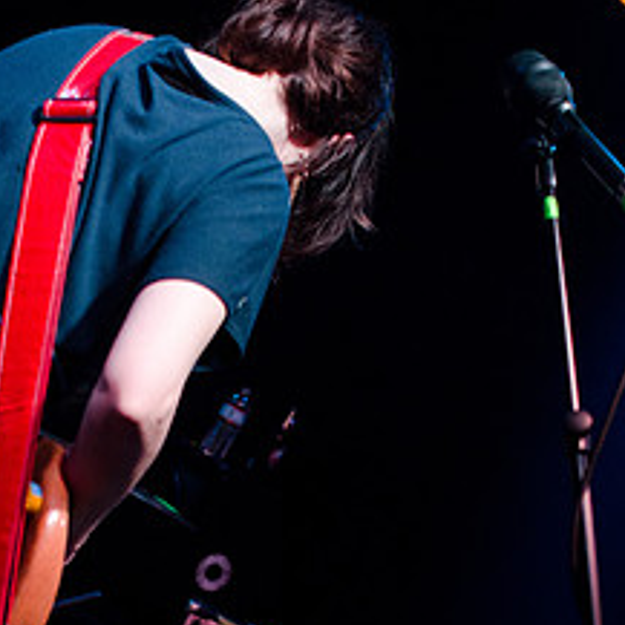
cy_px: 599
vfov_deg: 21.3
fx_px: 1614
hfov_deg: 21.9
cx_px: 228
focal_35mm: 79
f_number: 2.8
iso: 2000
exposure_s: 1/50
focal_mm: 30
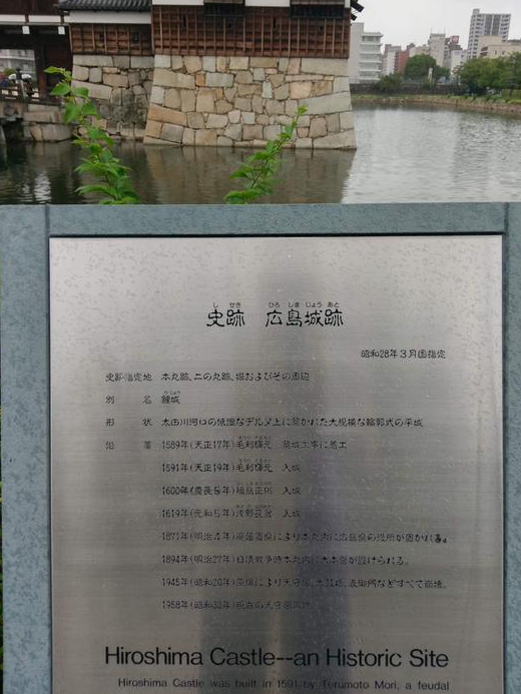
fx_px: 602
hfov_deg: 46.8
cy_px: 307
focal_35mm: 30
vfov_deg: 59.8
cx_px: 273
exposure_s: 1/430
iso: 100
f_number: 1.8
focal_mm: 4.58
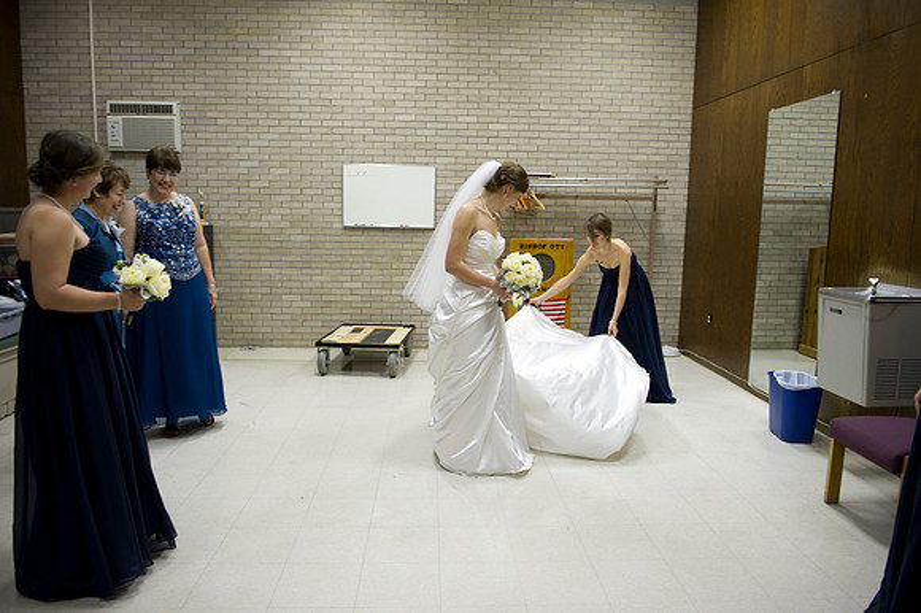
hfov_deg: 69.4
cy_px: 306
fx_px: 665
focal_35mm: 26
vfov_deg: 49.5
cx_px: 460
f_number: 3.2
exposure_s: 1/60
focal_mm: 26
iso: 1250
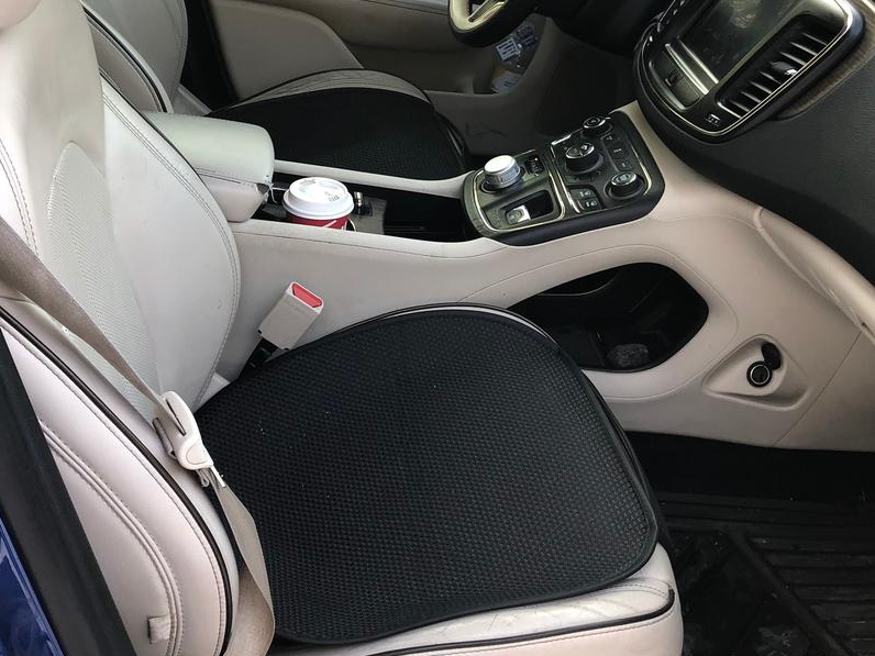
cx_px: 421
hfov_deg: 42.1
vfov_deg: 32.1
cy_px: 254
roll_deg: -2.7
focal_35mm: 45
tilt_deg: -32.6
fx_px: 1137
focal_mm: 3.99
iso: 50
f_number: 1.8
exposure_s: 1/120
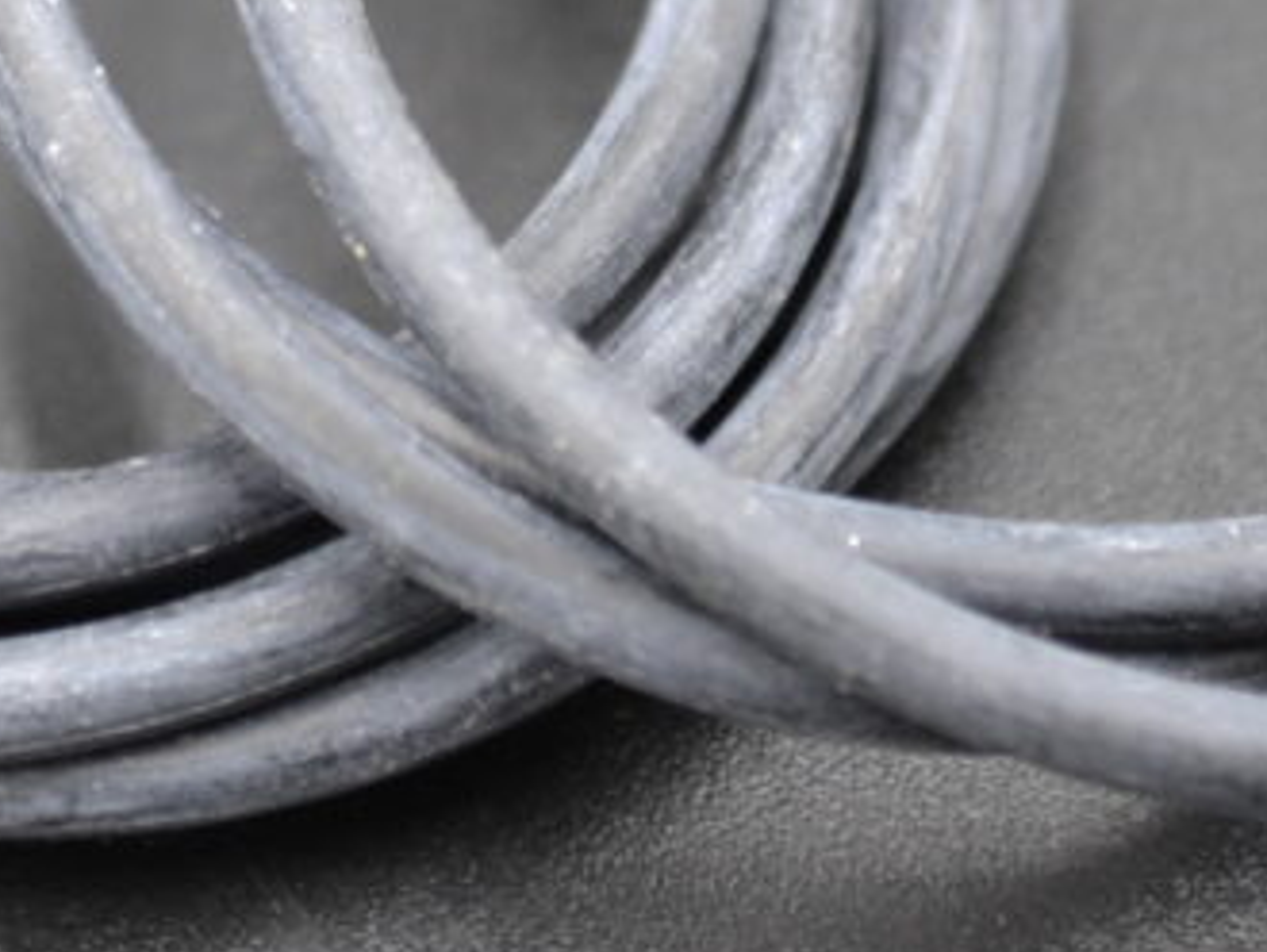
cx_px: 399
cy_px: -161
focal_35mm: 241
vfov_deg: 6.1
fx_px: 8827
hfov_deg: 8.2
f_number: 5.3
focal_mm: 46
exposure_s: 1/25
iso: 400
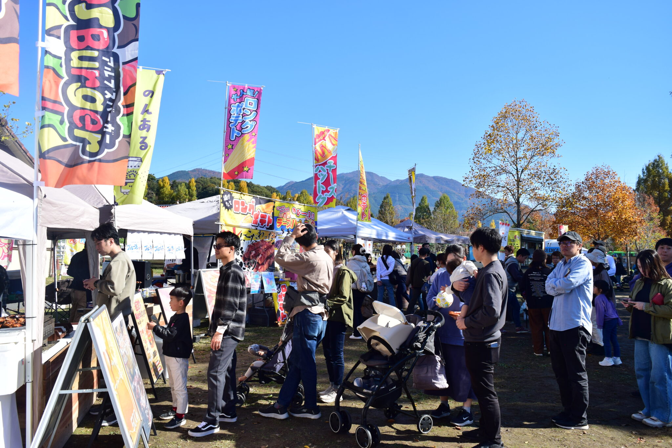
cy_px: 224
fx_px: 560
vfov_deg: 43.6
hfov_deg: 61.9
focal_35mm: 30
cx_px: 336
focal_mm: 20
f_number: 7.1
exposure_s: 1/400
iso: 110
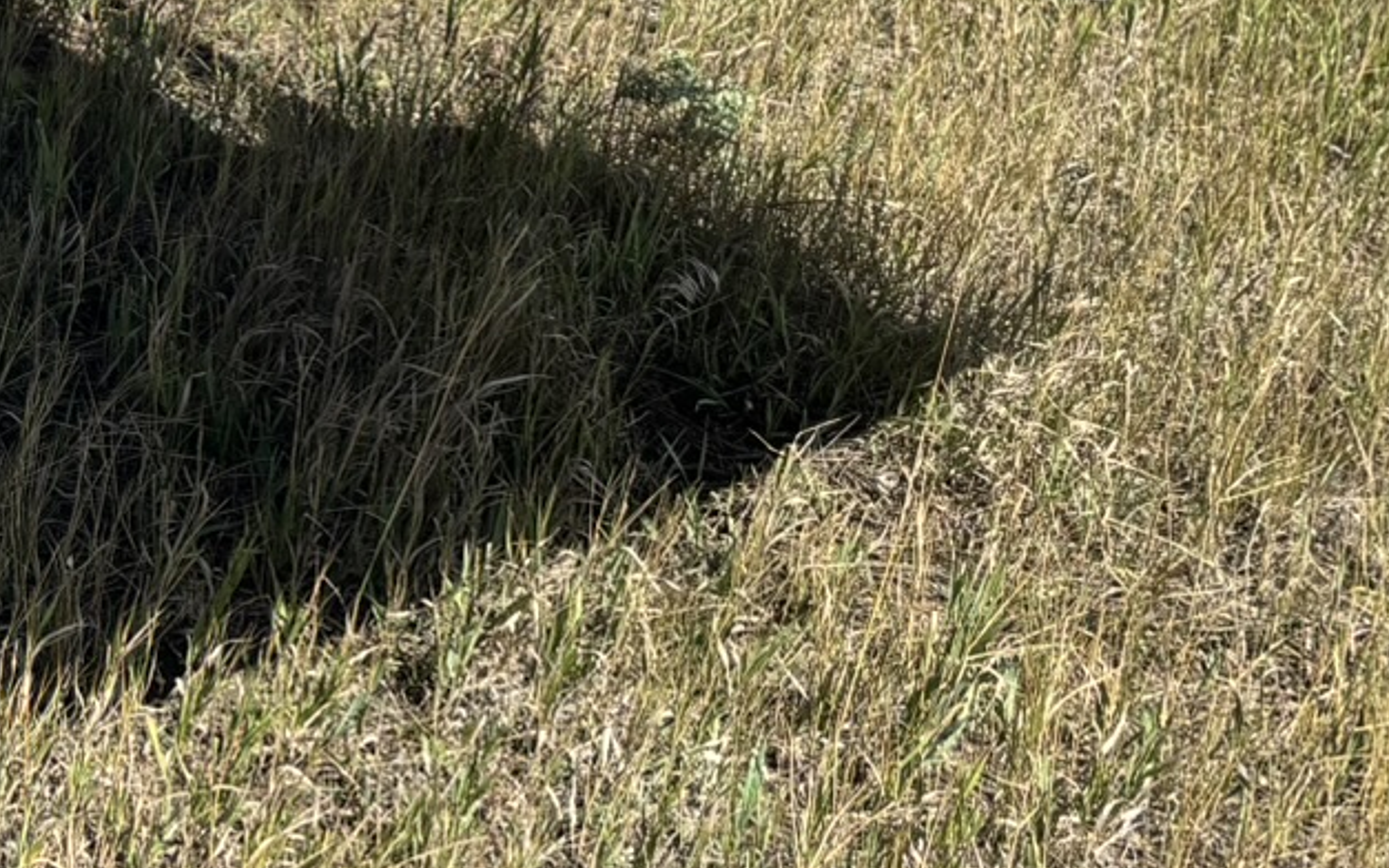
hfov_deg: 21.7
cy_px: -514
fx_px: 3407
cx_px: -191
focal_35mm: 90
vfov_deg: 13.5
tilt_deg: -7.8
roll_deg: -1.8
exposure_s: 1/1477
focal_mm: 5.96
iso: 50
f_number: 1.6
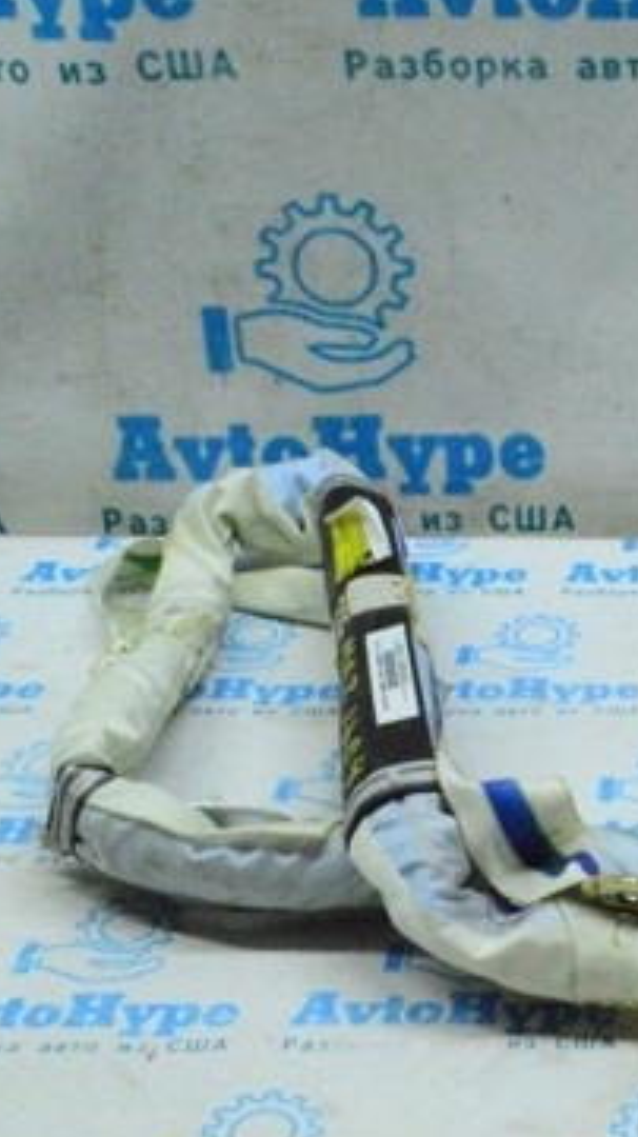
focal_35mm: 67
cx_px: 809
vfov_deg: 31.5
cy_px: 583
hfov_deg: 17.0
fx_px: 2019
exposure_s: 1/80
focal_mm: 24
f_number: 25
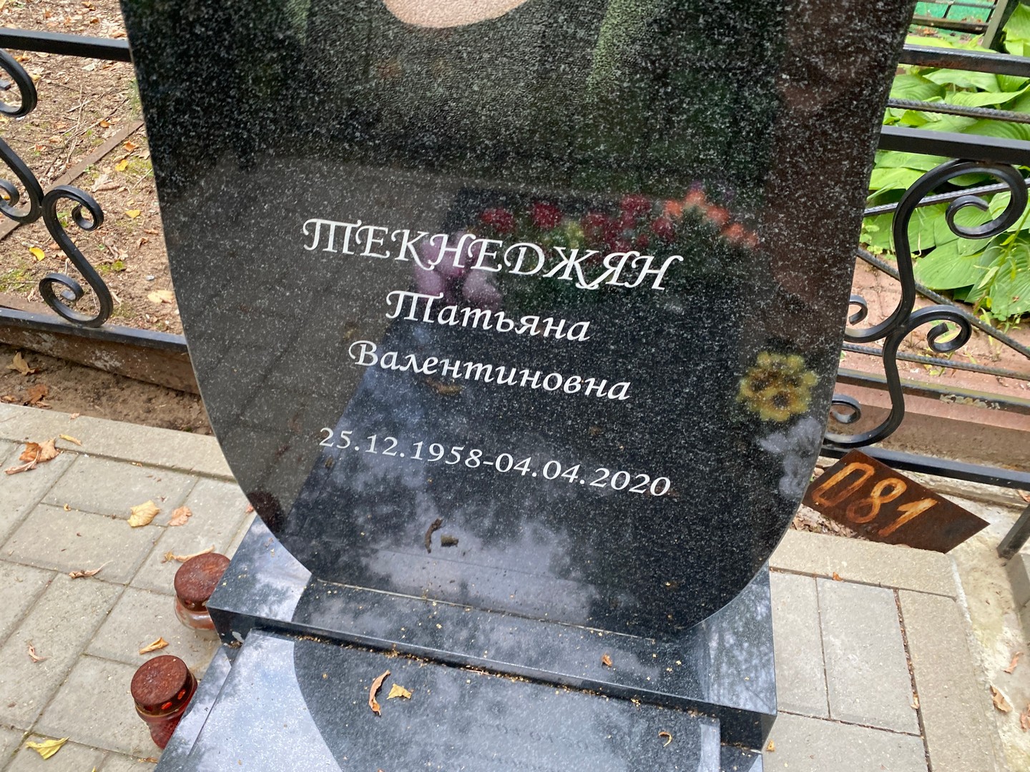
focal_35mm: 26
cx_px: 515
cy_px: 386
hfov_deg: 67.3
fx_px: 774
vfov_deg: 53.1
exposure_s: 1/114
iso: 125
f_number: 1.8
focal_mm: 4.25
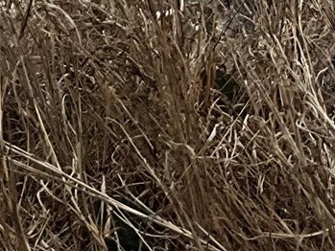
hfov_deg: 11.1
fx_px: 1646
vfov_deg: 8.0
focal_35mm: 170
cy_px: -386
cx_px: 526
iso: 25
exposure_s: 1/6536
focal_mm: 3
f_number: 1.8
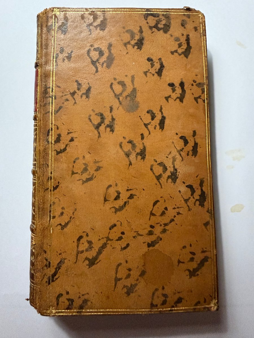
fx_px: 235
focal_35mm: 24
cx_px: 127
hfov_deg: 56.8
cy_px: 169
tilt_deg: -76.0
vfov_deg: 71.6
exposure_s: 1/60
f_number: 2.2
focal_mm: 2.22
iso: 800
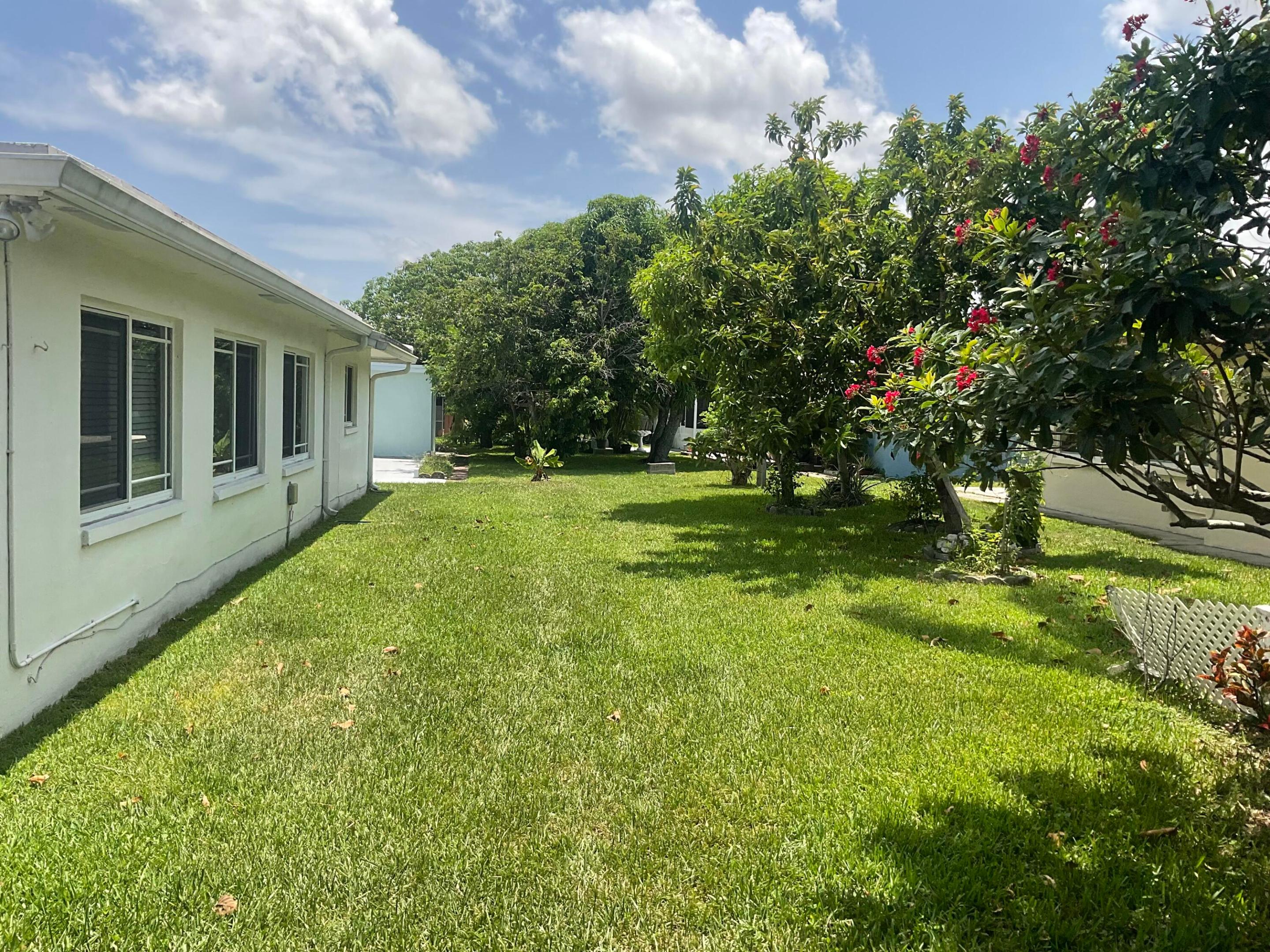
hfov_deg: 61.7
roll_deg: -2.8
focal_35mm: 29
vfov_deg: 48.2
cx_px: 635
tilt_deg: -4.0
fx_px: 1064
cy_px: 476
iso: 16
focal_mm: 3
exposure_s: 1/1451
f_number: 1.8
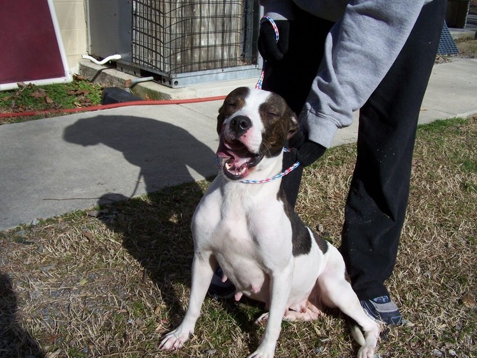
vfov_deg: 36.8
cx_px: 237
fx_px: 537
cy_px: 177
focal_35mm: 39
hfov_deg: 47.9
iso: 80
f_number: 4
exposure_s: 1/750
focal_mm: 6.3
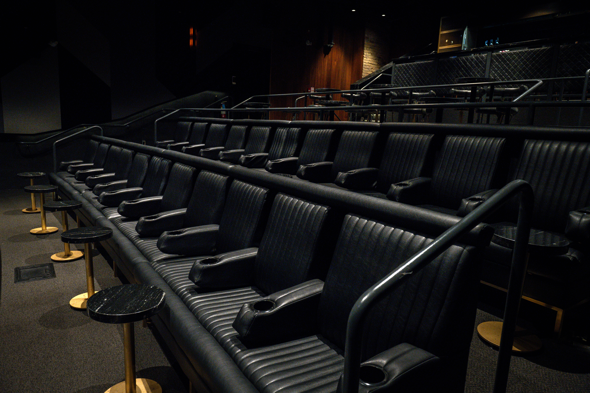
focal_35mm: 24
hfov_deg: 73.7
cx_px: 295
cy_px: 196
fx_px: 393
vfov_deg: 53.1
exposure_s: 1/100
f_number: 5
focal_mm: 24
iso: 3200
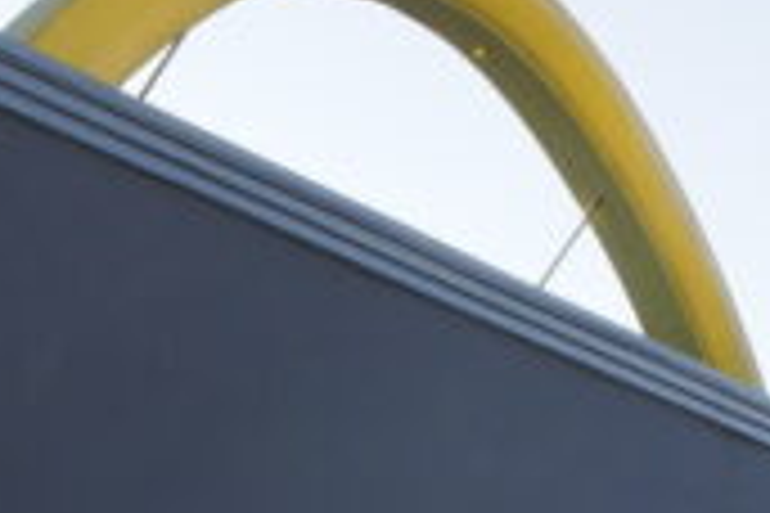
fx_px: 2887
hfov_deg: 15.2
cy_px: 729
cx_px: 288
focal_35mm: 135
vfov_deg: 9.9
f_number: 22
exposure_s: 1/40
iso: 400
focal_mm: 20
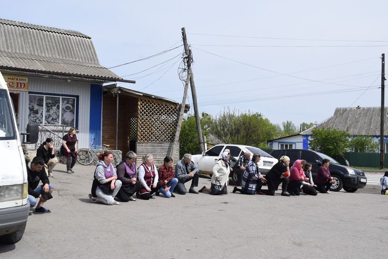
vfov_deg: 34.3
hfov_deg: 49.5
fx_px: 421
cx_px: 194
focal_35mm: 39
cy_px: 130
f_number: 10
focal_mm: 26
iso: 200
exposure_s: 1/400
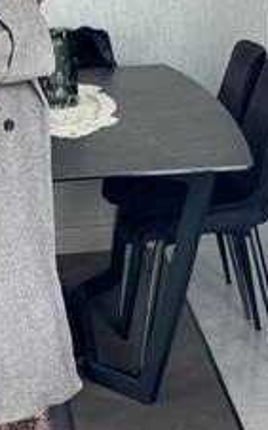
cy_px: 158
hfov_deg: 11.3
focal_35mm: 114
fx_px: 1334
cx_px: -30
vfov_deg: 18.3
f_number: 1.78
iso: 125
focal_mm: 6.86
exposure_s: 1/111
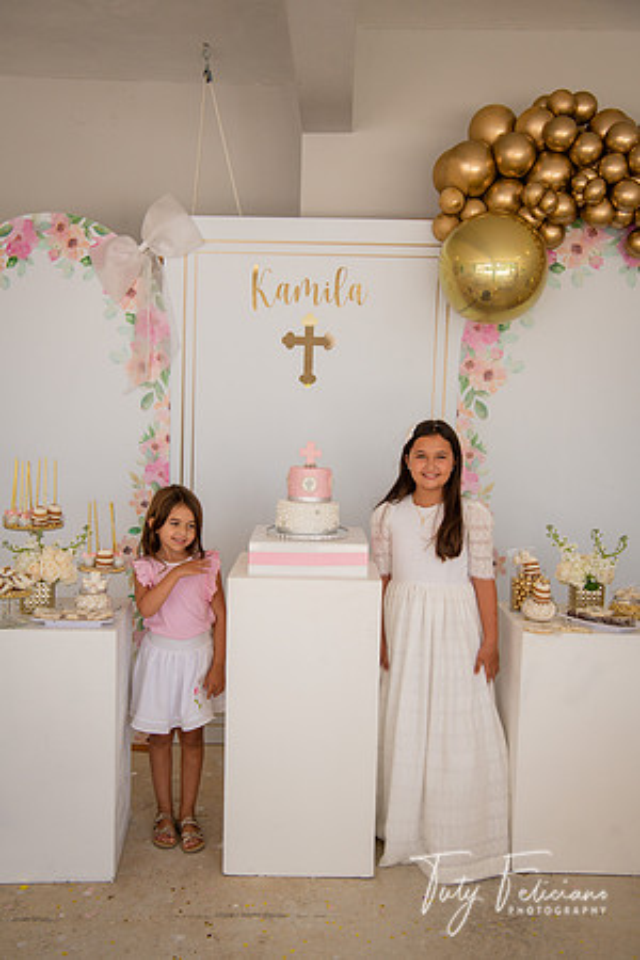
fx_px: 933
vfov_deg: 54.4
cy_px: 480
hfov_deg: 37.9
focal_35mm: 35
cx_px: 320
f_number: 9
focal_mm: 35
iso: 800
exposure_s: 1/160
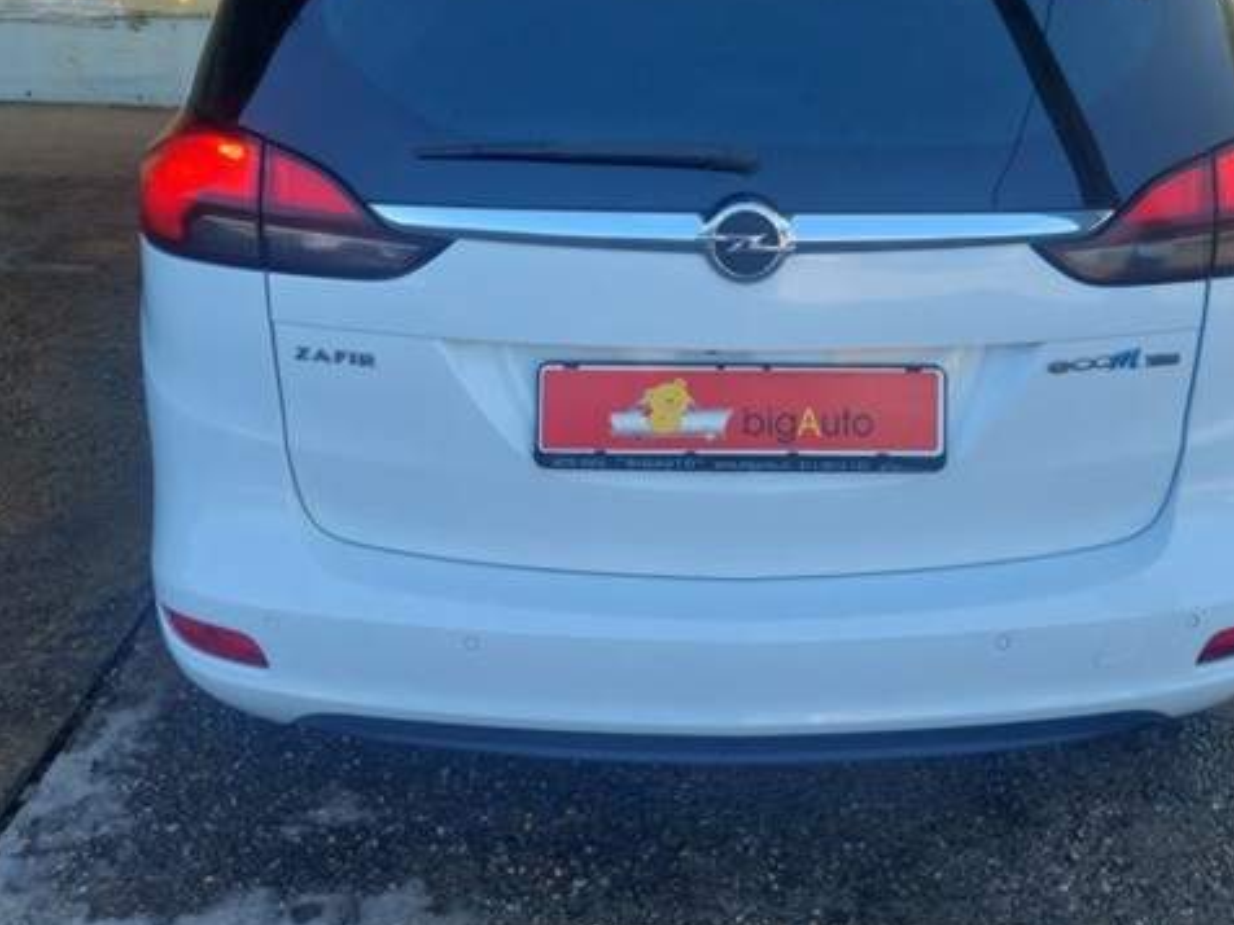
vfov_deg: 33.2
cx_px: 736
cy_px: 161
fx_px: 1497
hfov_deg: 44.6
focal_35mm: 42
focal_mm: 5.23
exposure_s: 1/295
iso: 40
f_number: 1.8
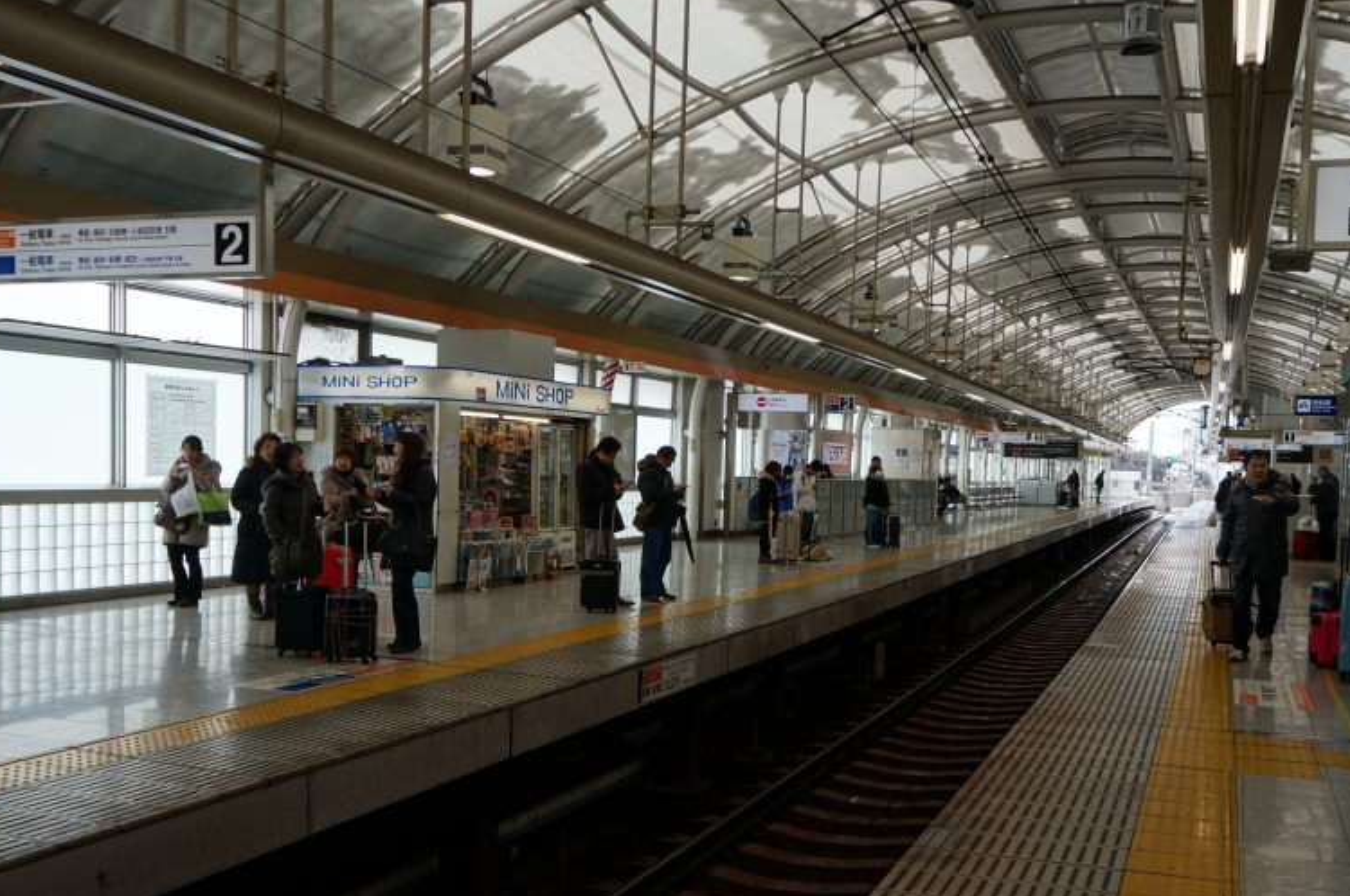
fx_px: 1348
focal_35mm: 36
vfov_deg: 36.6
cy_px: 552
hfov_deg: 53.1
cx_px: 736
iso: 200
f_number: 4.5
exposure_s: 1/200
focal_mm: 18
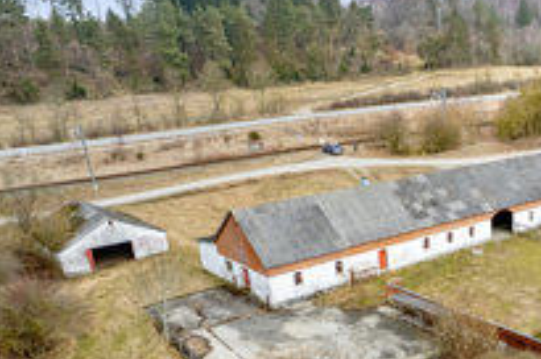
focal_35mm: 43
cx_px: 504
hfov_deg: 41.3
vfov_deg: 29.9
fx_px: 645
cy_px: 317
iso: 120
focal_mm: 8.4
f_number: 2.8
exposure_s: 1/640
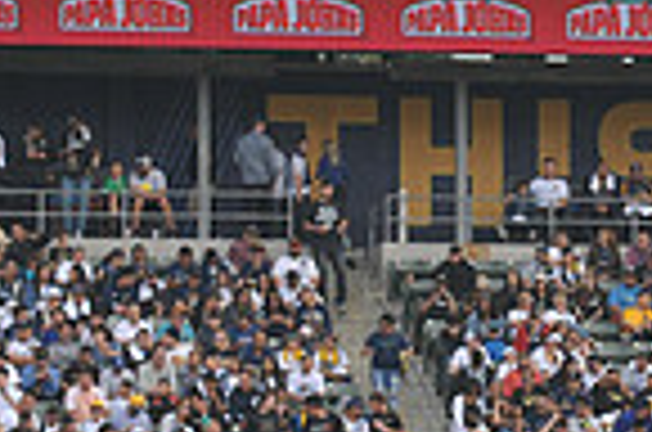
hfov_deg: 4.9
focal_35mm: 420
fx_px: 7590
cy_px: 72
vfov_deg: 3.3
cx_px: 899
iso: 320
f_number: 3.5
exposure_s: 1/2500
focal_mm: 105
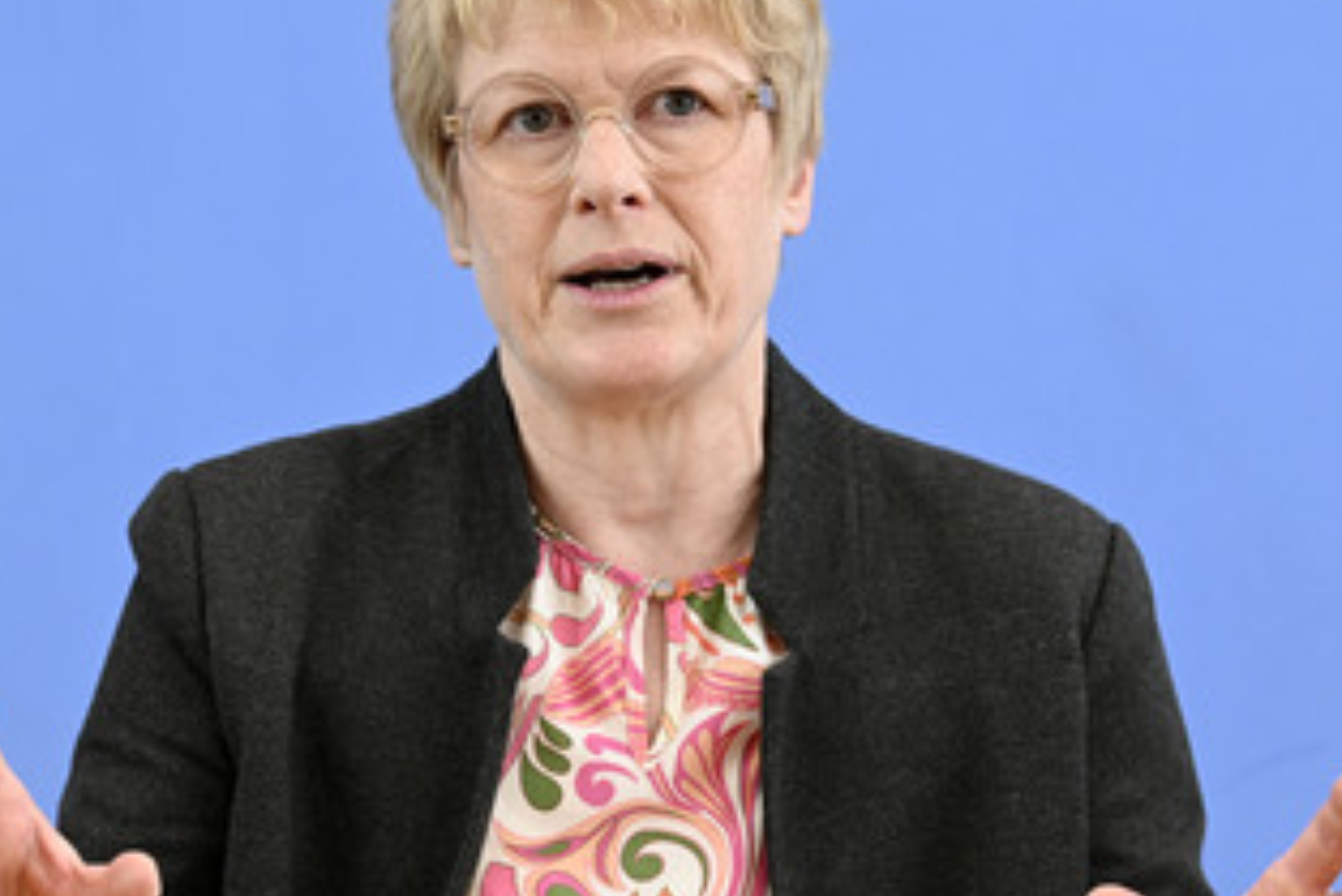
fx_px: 5258
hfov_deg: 14.5
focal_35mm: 141
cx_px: 637
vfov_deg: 9.7
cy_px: 339
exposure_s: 1/500
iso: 2500
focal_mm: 98
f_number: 6.3
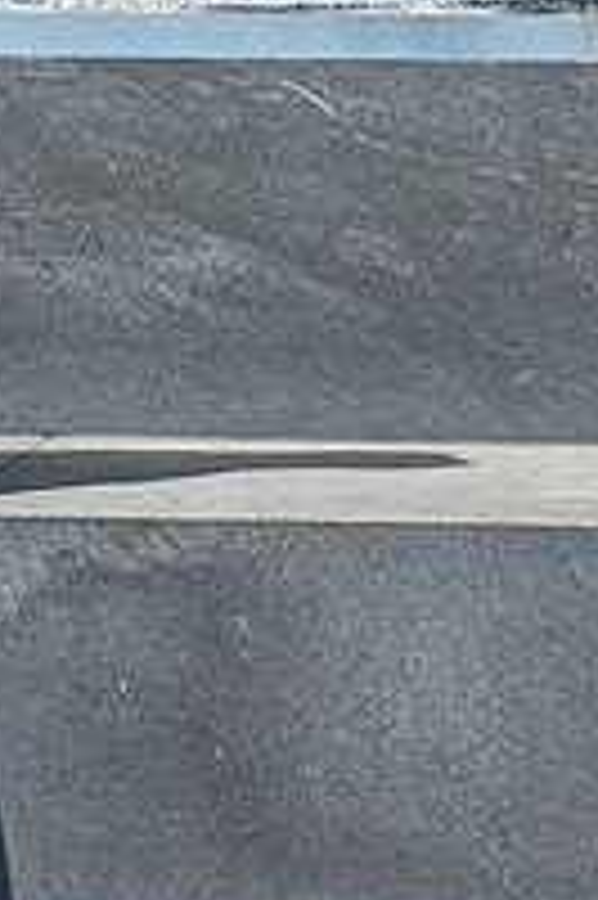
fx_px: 10932
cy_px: 178
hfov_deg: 3.1
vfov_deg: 4.7
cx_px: -539
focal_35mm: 438
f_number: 9
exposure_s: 1/200
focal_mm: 92
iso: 220
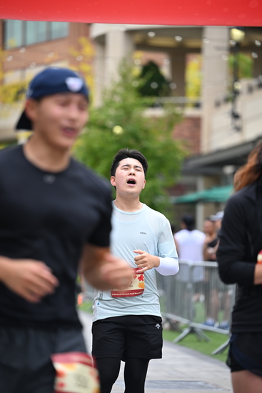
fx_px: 1527
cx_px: 131
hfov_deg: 9.8
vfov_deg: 14.6
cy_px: 196
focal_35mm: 140
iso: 640
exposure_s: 1/2500
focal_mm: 140
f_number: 2.8
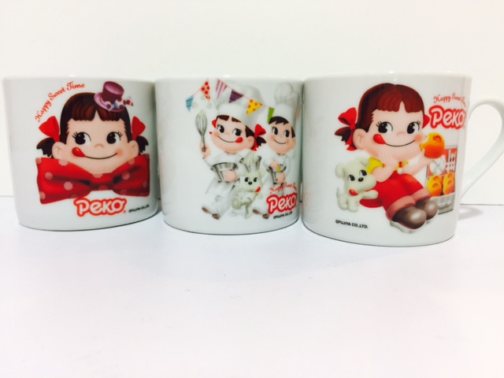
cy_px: 189
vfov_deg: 48.2
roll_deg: -1.4
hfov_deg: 61.7
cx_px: 252
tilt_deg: -6.5
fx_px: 422
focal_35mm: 29
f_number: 2.2
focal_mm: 4.15
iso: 125
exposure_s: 1/33
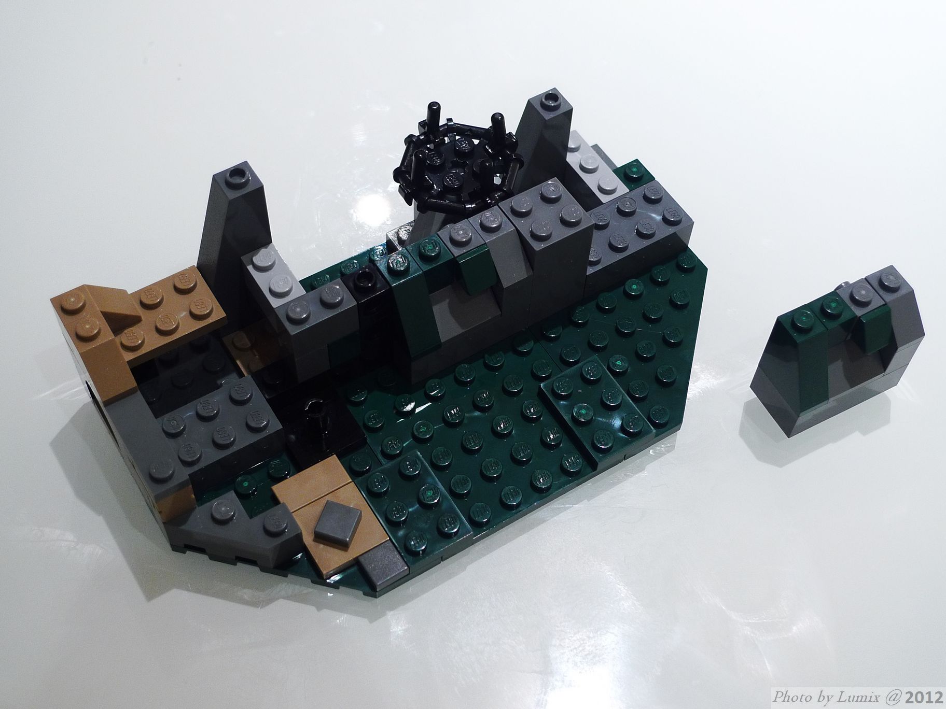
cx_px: 473
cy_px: 354
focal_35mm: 48
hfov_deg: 39.7
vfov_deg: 30.3
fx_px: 1312
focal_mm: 10.2
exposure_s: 1/25
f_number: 2.8
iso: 200
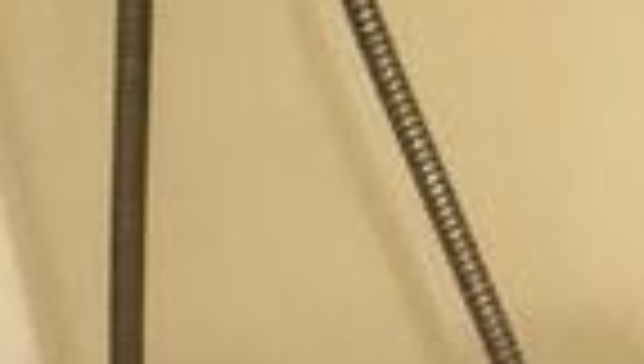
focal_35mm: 109
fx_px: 1864
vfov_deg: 11.0
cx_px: 1108
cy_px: 413
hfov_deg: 16.7
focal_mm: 2.22
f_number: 2.2
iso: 200
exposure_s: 1/60
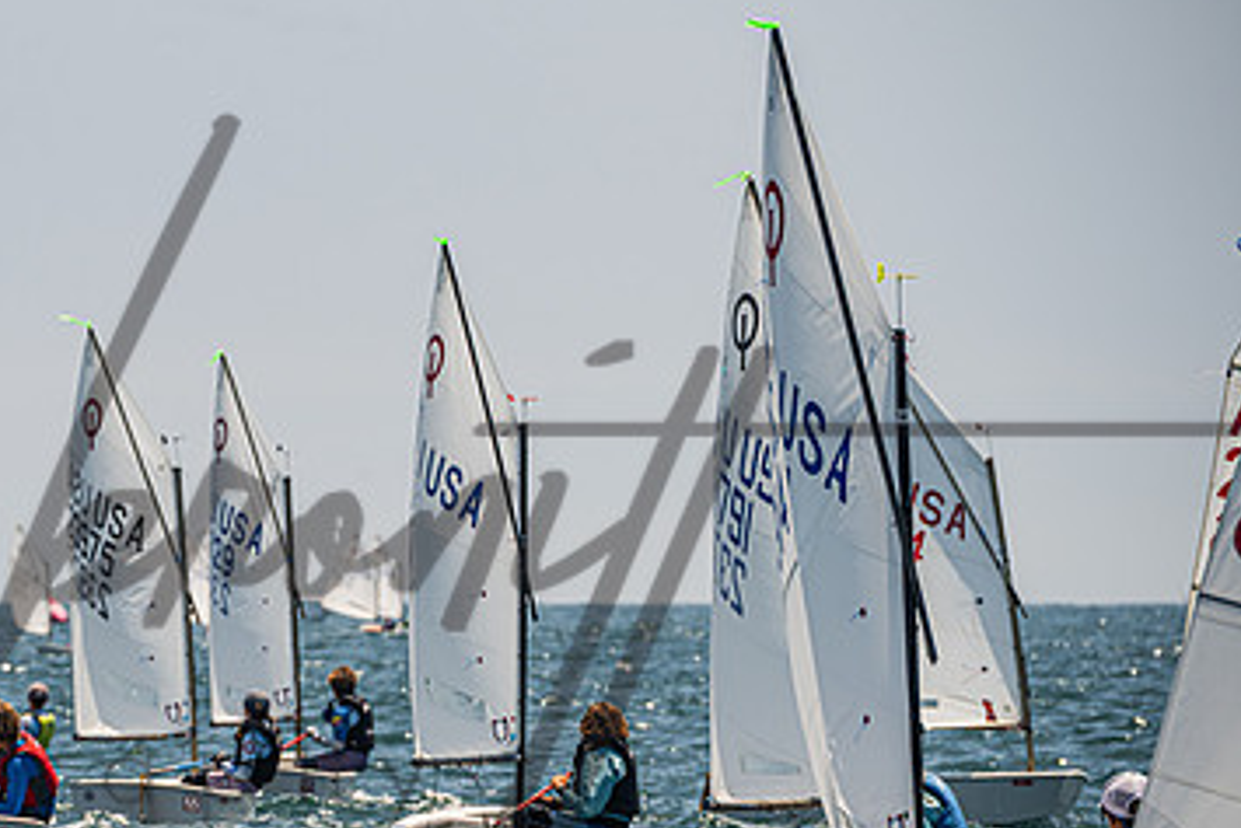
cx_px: 273
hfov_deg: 5.0
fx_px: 14070
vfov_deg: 3.4
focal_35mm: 408
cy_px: 512
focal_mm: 250
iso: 250
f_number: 8
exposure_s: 1/1250
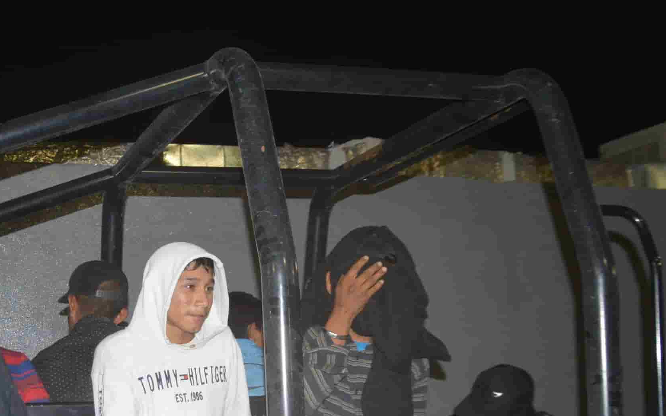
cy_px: 327
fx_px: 1051
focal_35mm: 58
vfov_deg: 22.1
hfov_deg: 34.3
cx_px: 152
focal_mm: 21
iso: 1400
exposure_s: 1/60
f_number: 3.8
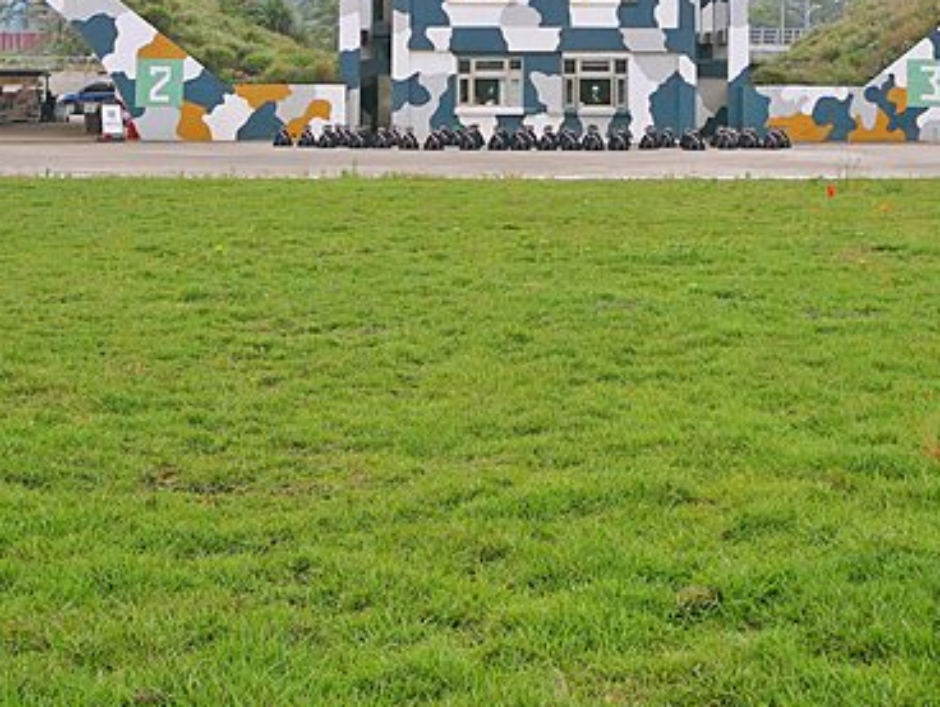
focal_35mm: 76
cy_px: -55
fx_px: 2066
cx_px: 565
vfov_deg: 18.7
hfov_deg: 25.6
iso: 200
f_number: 3.2
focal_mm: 14
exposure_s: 1/800
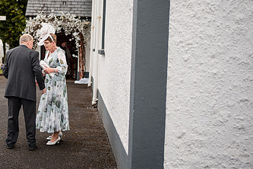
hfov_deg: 31.6
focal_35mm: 61
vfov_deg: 22.2
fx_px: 429
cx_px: 34
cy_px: 59
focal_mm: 35
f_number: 1.8
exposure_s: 1/1600
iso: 100
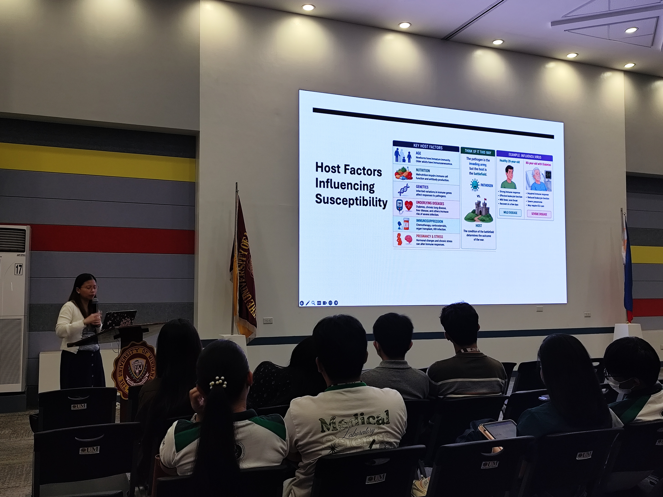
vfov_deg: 44.2
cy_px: 248
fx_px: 613
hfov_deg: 56.8
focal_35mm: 32
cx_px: 332
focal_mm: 6.19
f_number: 1.65
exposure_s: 1/120
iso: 400
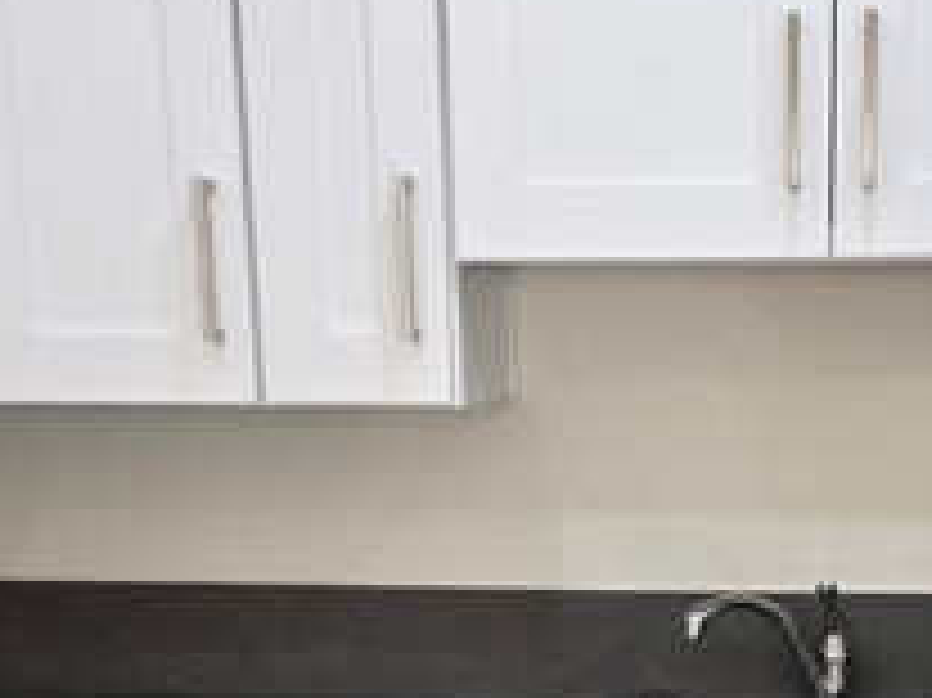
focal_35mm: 71
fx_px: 1910
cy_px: 797
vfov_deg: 19.7
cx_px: 707
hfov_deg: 27.0
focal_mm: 6.3
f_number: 1.7
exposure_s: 1/120
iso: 50
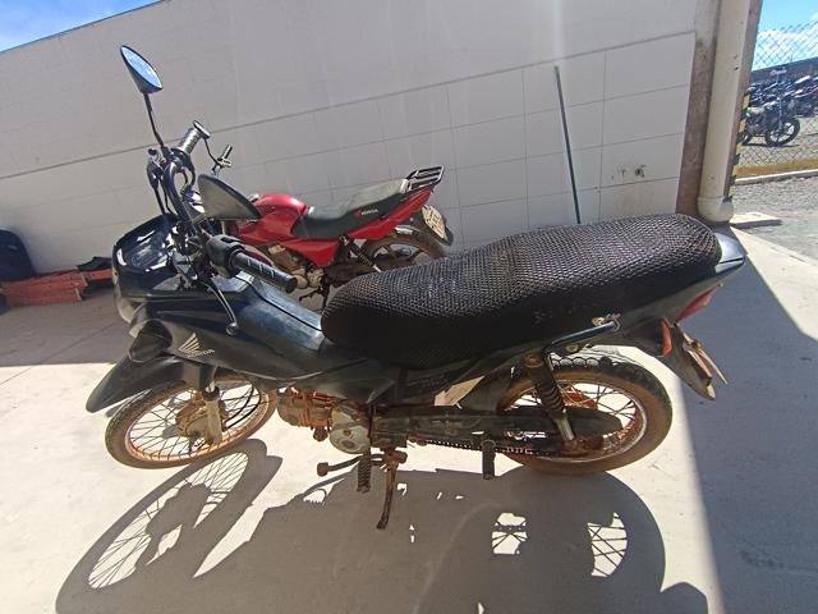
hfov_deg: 106.2
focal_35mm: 13
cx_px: 409
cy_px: 307
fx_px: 307
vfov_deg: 89.9
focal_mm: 1.64
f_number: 2.2
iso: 106
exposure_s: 1/852
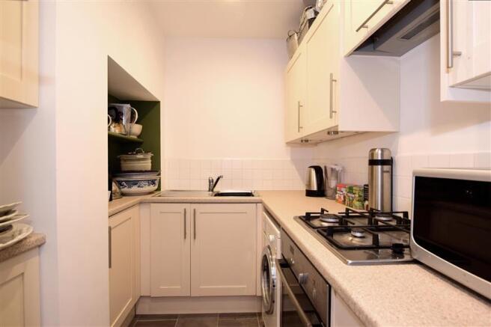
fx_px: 245
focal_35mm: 18
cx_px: 246
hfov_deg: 90.0
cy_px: 164
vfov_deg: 67.4
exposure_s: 1/13
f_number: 6.3
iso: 400
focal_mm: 12
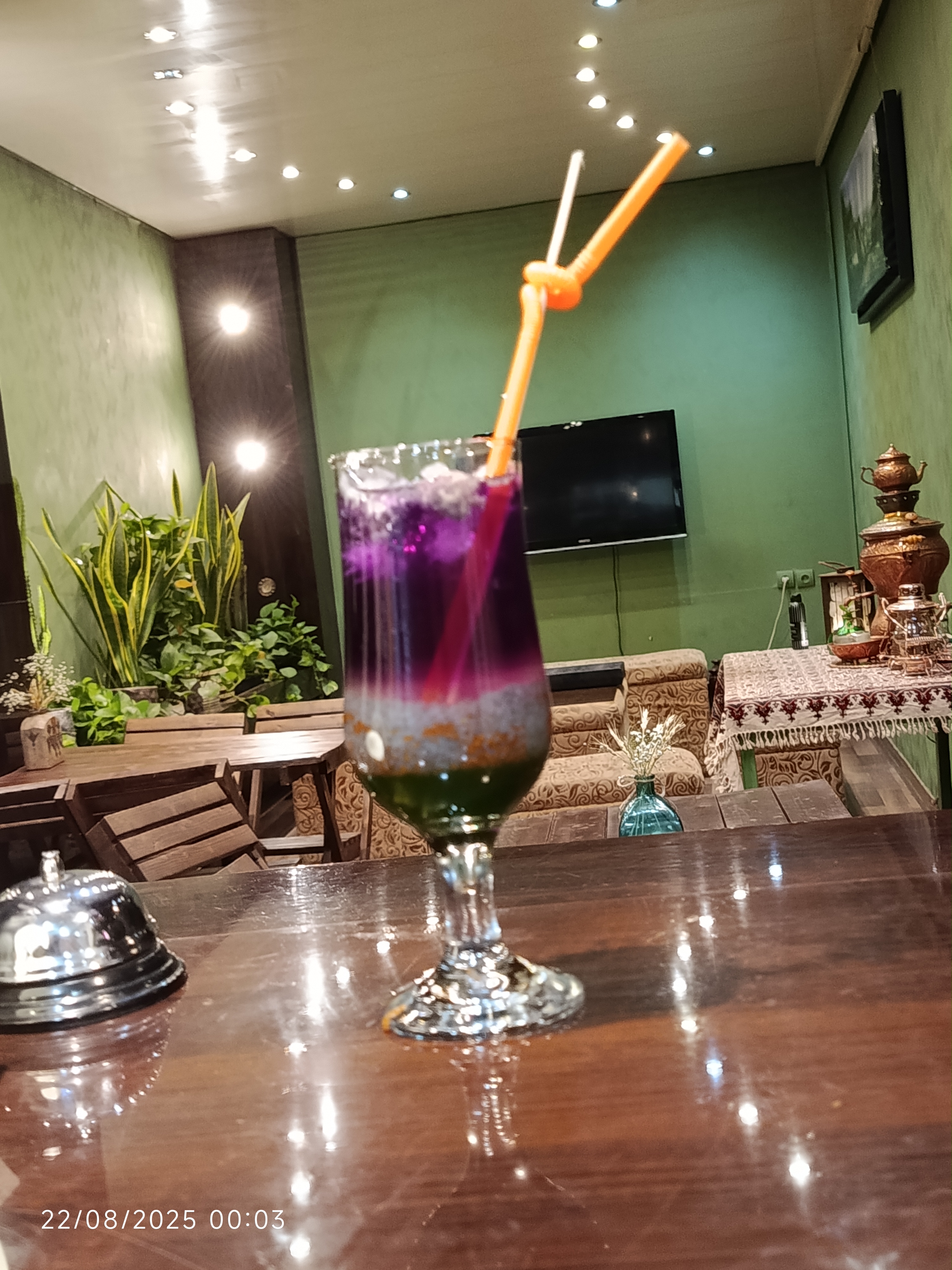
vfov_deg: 44.8
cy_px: 635
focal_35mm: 42
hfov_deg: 34.3
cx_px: 476
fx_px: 1540
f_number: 1.7
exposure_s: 1/50
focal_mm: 5.24
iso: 1356
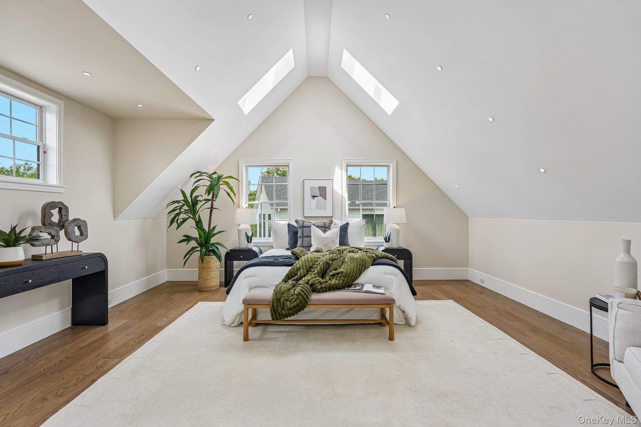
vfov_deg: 73.7
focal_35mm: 16
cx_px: 320
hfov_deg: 96.7
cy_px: 214
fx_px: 285
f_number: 9
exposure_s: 1/30
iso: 160
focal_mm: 16
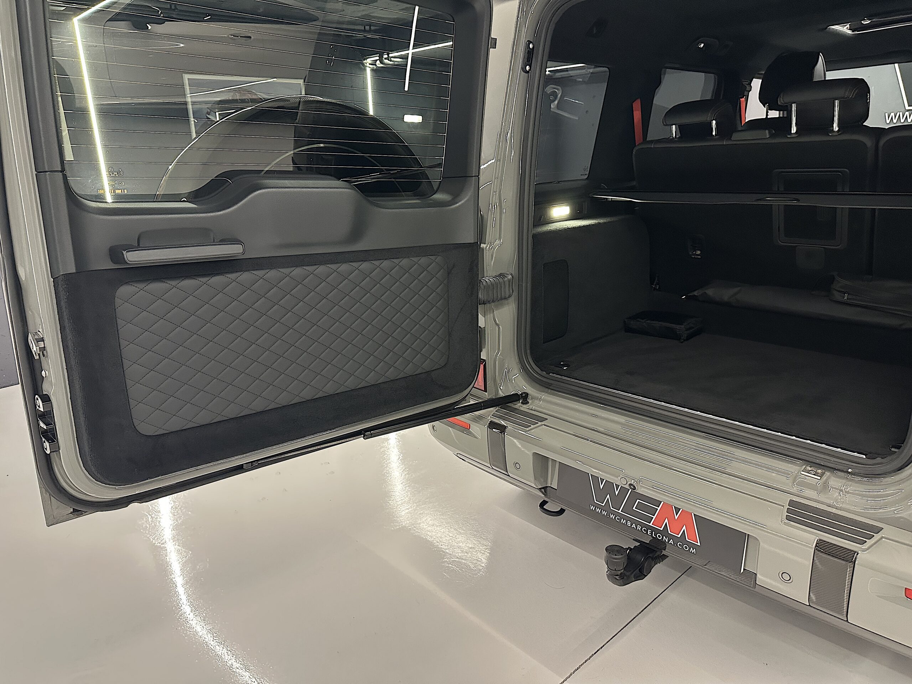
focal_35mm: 24
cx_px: 456
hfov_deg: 71.6
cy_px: 342
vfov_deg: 56.8
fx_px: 632
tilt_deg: -16.0
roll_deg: +1.9
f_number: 1.78
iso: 500
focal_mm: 6.86
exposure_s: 1/50
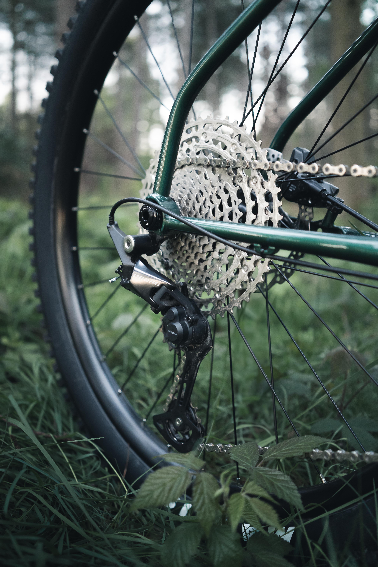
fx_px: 551
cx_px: 189
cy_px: 284
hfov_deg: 37.9
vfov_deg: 54.4
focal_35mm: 35
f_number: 2.8
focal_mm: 35
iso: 4000
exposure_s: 1/160
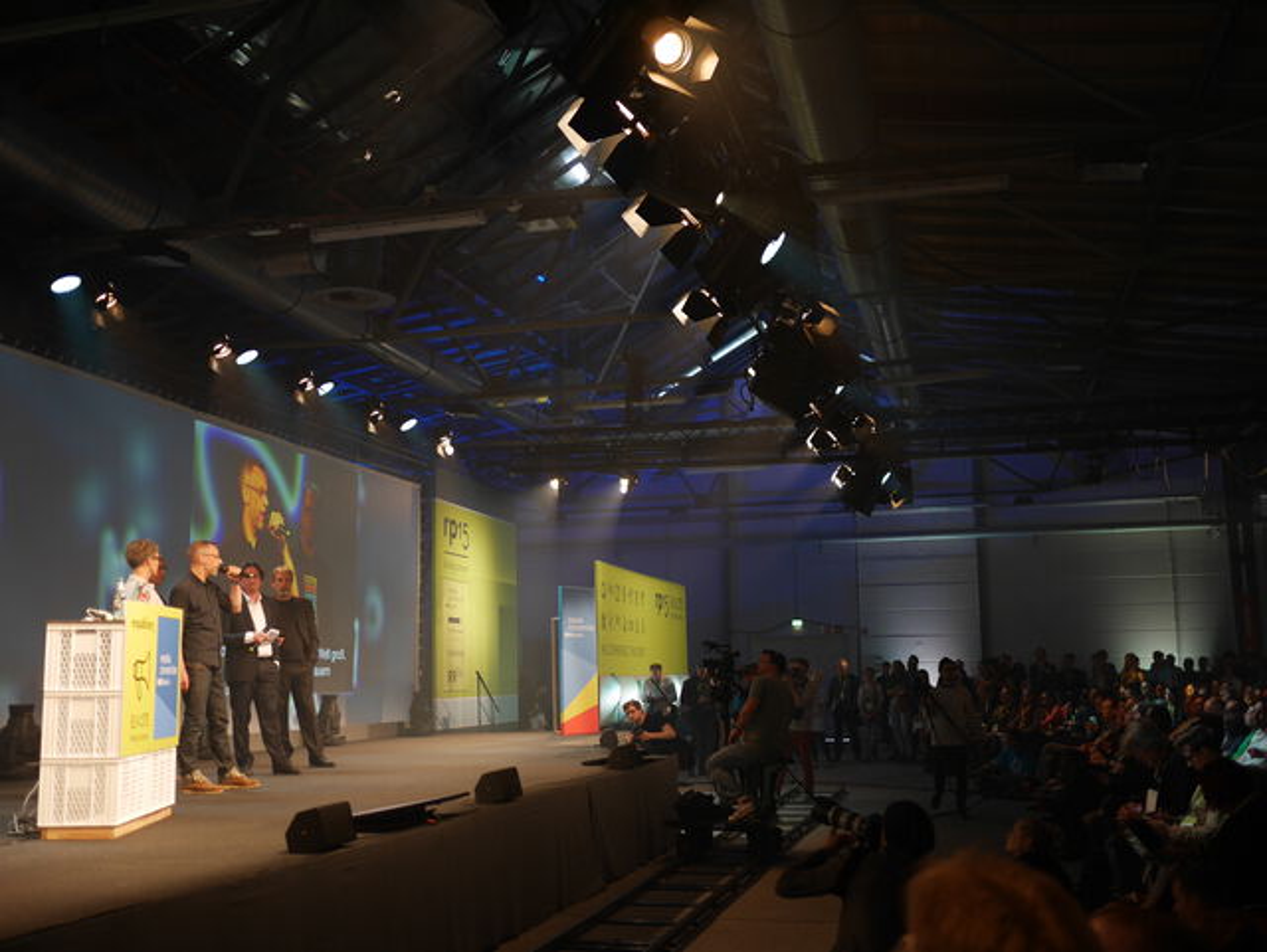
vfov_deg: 36.0
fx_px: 1465
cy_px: 476
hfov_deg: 46.8
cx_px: 634
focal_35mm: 40
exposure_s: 1/60
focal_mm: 20
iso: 200
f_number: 1.7
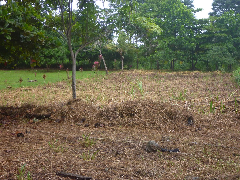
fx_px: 381
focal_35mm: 55
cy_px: 90
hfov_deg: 34.9
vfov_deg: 26.6
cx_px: 120
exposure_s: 1/50
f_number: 4.9
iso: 125
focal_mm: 9.8
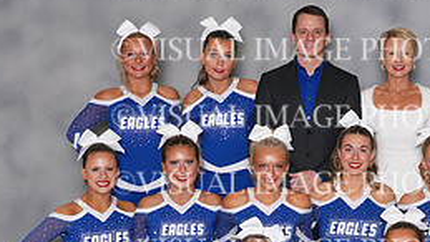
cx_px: 352
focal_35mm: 116
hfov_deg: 18.2
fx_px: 1325
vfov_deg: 10.4
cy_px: 216
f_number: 8
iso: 800
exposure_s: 1/80
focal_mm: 33
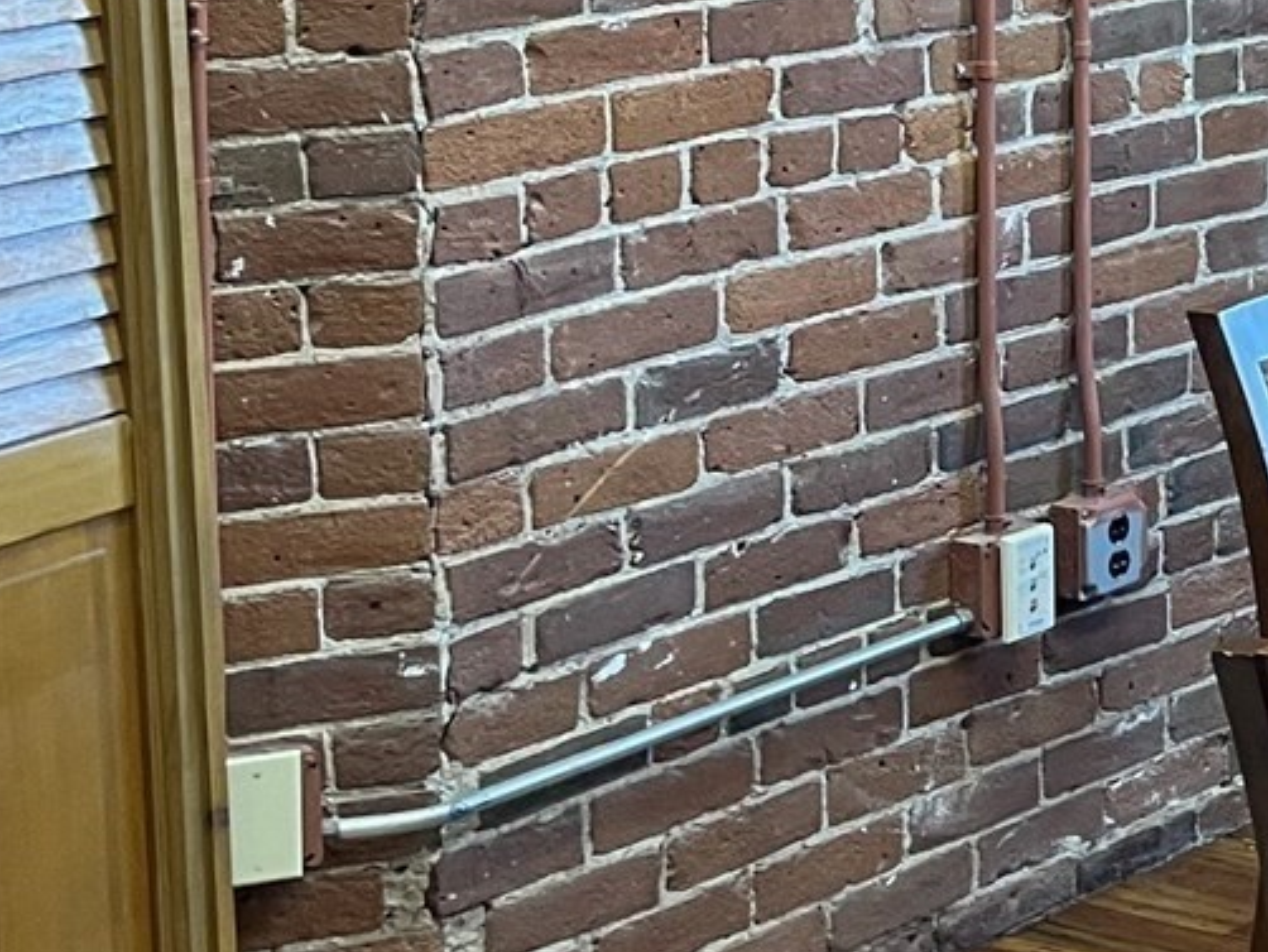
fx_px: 3885
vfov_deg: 13.7
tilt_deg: -7.5
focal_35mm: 106
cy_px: -38
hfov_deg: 16.3
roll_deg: -0.2
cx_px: 2102
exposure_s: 1/60
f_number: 1.6
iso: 100
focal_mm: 5.1
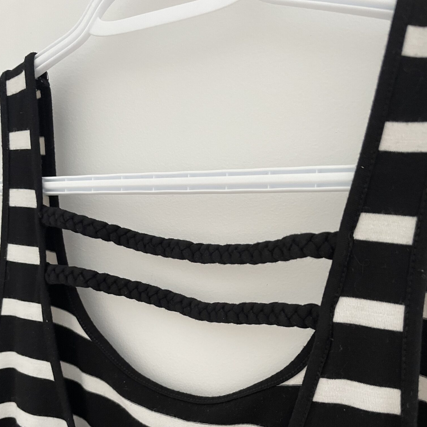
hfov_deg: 52.5
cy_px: 288
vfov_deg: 51.5
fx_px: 433
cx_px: 213
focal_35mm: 31
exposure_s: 1/60
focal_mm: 4.2
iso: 320
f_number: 1.6
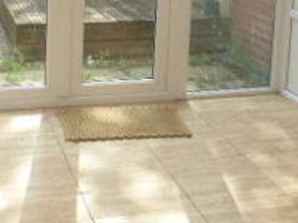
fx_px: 628
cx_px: 178
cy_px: -35
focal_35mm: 73
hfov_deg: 26.6
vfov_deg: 19.2
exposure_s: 1/100
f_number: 4
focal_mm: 4.4
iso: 100
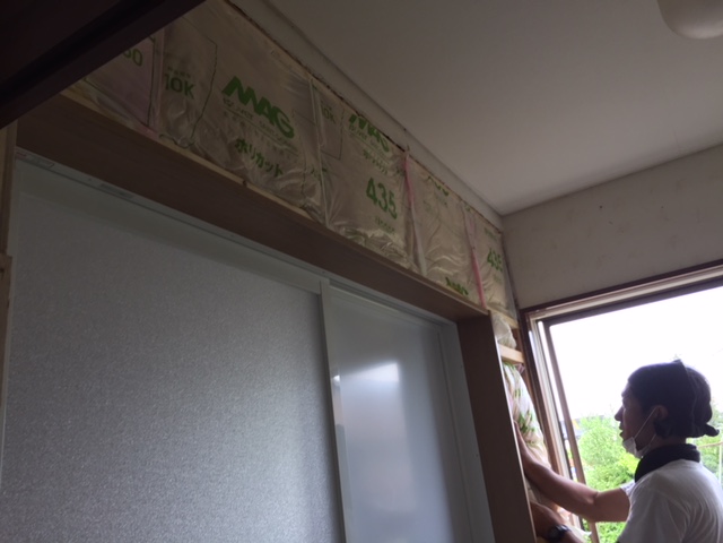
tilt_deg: +19.4
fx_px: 606
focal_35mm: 29
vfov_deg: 48.2
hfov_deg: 61.7
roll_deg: +5.1
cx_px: 362
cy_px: 272
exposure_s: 1/40
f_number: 2.2
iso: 32
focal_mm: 4.15
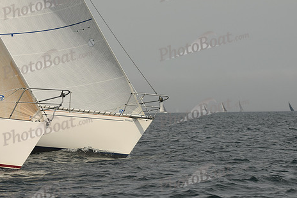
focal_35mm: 250
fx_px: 2062
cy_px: 87
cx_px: 126
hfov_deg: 8.2
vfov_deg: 5.5
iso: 250
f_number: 9
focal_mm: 200
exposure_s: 1/800
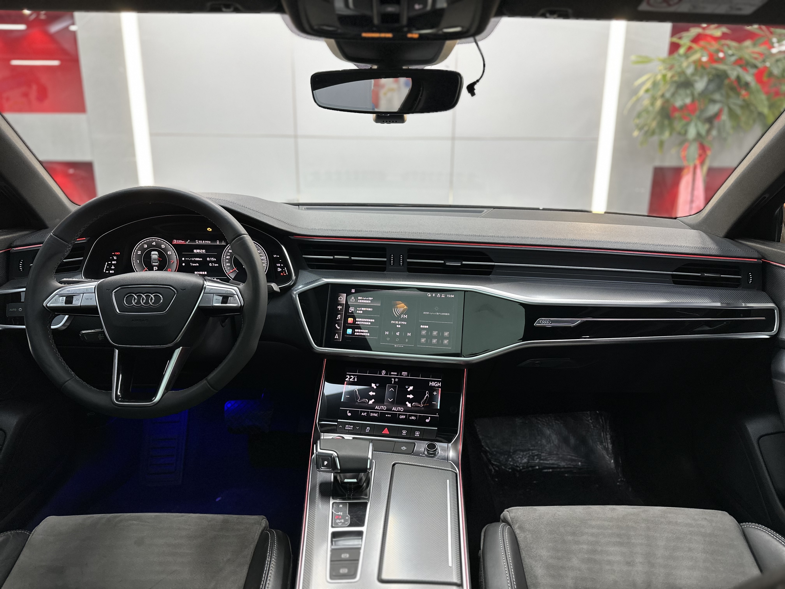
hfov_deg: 71.6
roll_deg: -0.6
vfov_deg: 56.8
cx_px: 392
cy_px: 294
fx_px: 544
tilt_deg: -15.5
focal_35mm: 24
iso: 250
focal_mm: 6.86
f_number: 1.78
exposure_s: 1/76
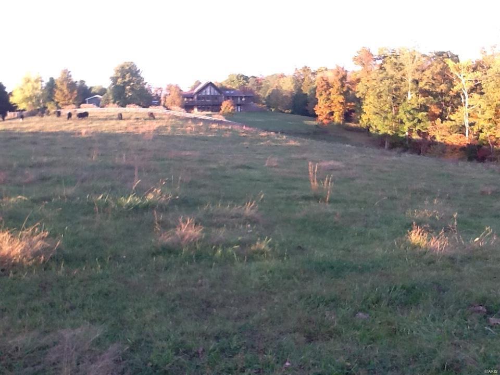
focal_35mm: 44
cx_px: 250
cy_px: 188
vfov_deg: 32.9
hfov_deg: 42.9
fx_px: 636
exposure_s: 1/120
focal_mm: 2.03
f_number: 2.4
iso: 50
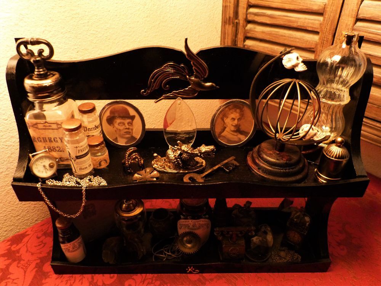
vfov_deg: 54.9
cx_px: 190
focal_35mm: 25
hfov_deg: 69.4
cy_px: 143
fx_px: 275
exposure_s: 1/8
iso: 400
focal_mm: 4.5
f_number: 2.8
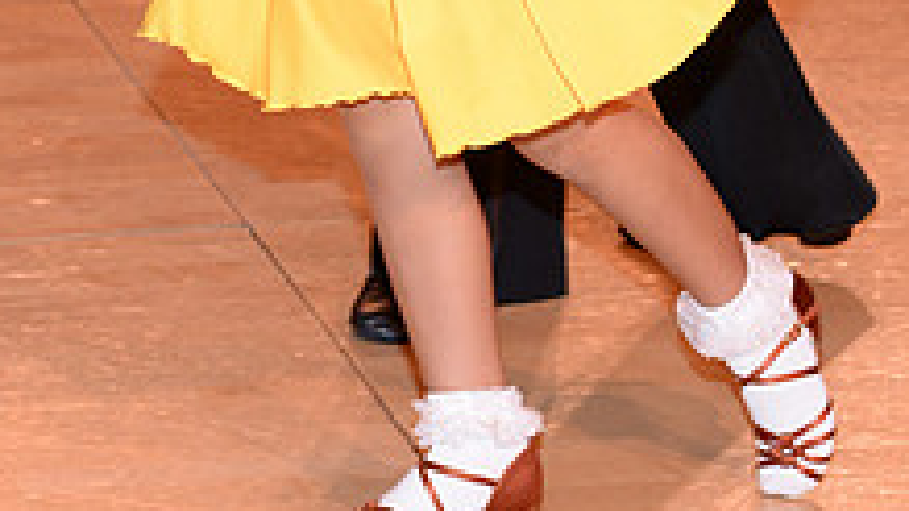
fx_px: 5662
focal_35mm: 235
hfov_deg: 9.2
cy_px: -403
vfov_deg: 5.1
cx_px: 384
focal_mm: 85
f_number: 5
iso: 1250
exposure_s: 1/200
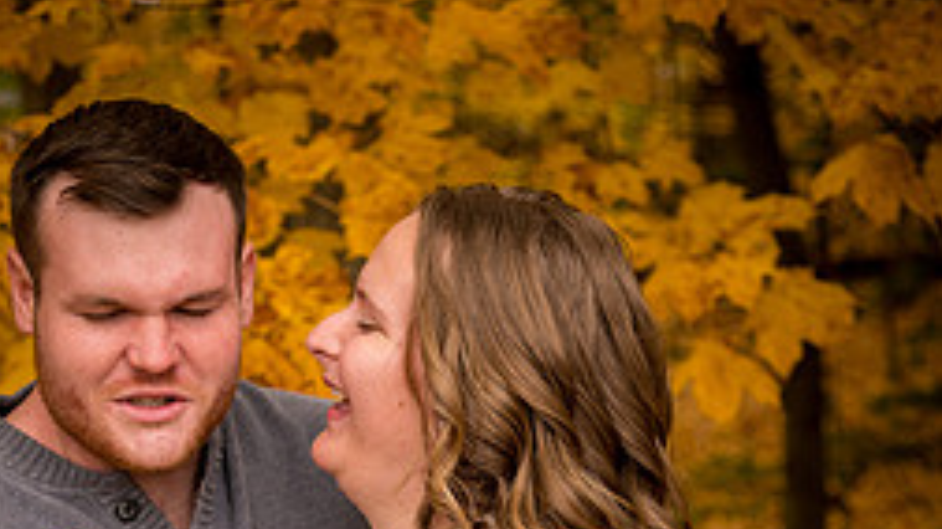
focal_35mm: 108
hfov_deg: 19.8
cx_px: 389
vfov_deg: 11.0
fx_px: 2696
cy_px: 644
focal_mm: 58
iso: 200
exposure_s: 1/400
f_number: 4
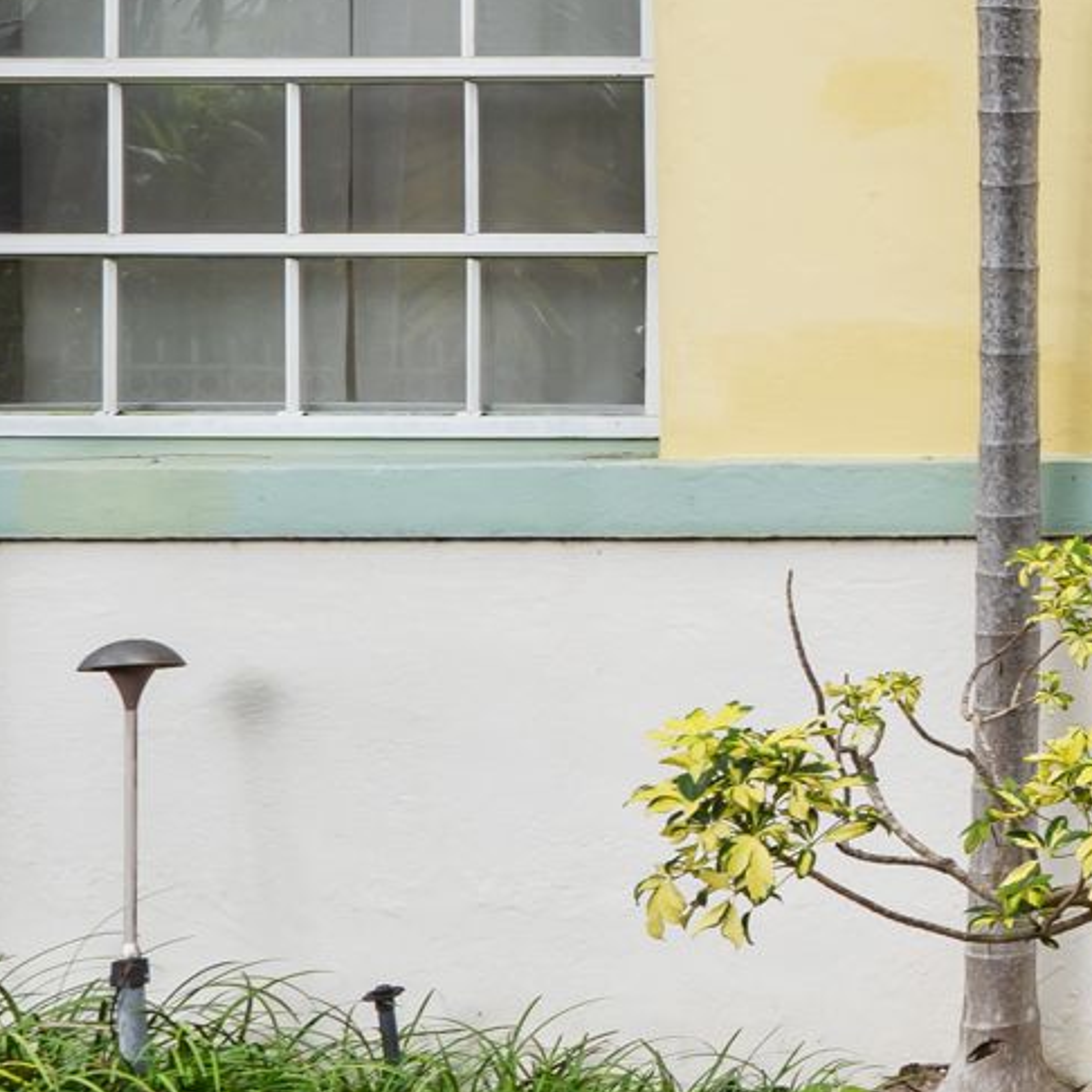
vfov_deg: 24.5
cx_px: 2496
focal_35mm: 70
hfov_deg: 15.6
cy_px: 347
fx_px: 2498
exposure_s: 1/8
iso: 250
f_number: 9
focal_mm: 16
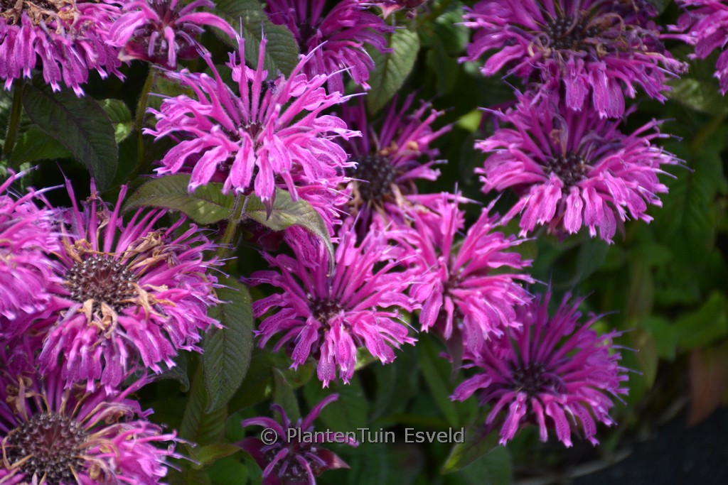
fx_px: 4247
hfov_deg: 9.8
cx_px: 364
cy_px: 242
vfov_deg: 6.5
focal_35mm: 210
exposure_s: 1/1000
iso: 720
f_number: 5.6
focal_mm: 140
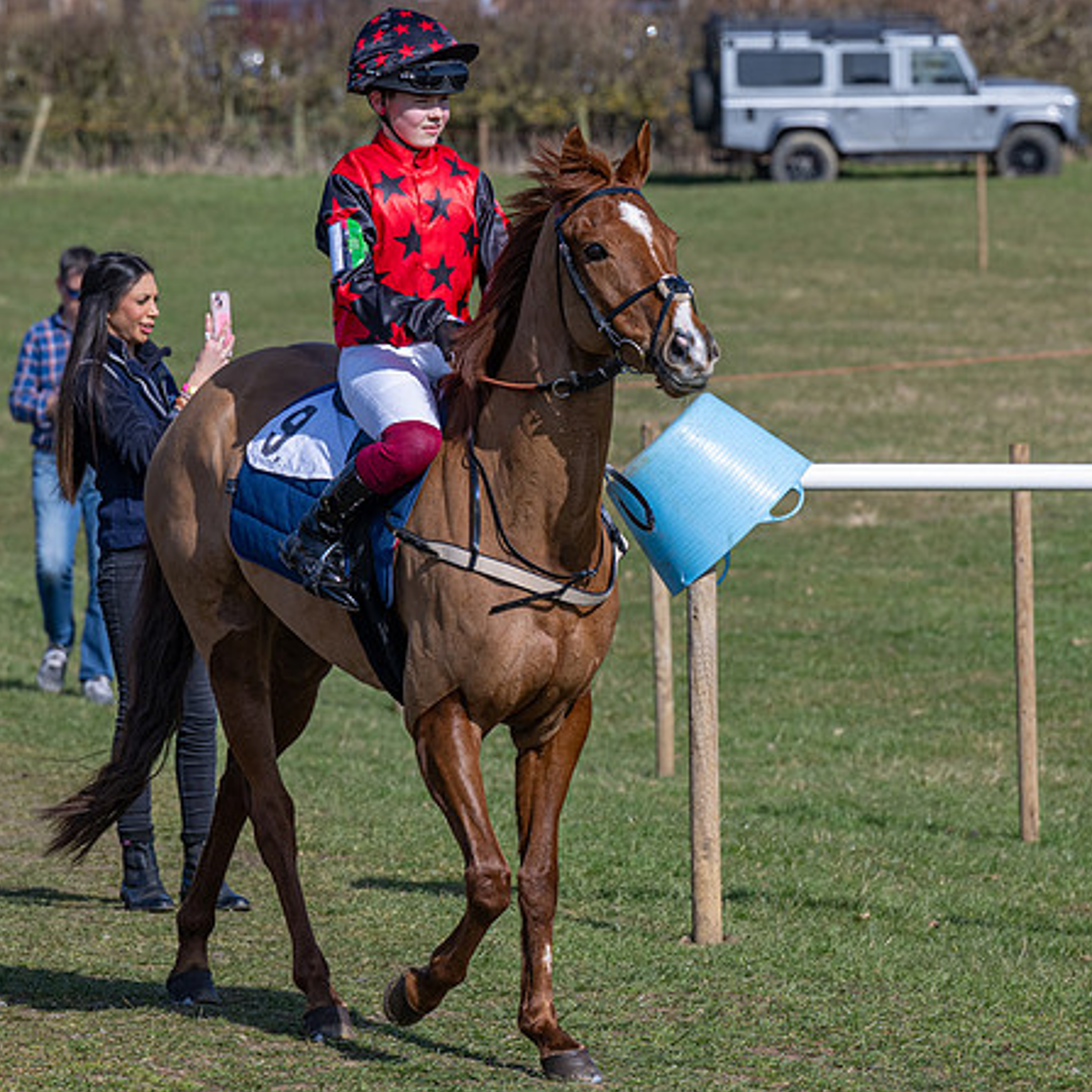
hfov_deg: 6.0
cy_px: 463
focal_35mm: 290
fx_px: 10350
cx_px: 598
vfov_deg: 6.0
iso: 200
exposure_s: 1/2000
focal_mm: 130
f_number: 5
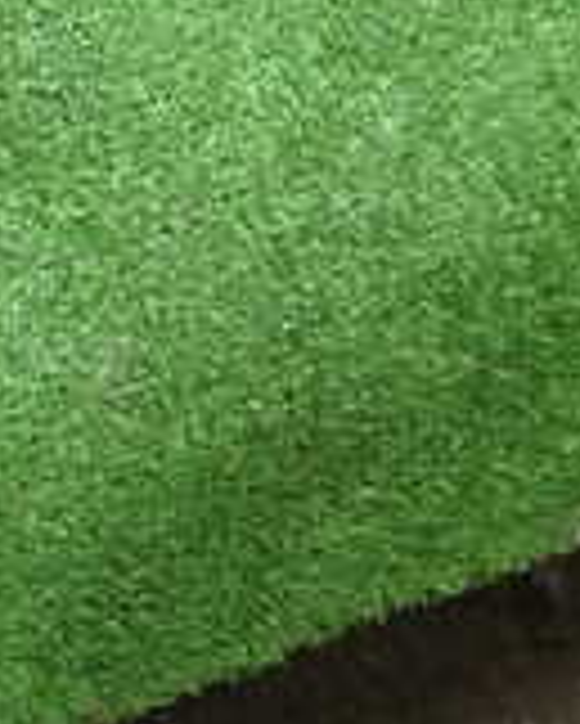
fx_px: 2337
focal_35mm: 109
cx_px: -490
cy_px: -18
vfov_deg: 17.2
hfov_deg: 12.8
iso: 250
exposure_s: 1/30
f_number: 2.3
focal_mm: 5.4
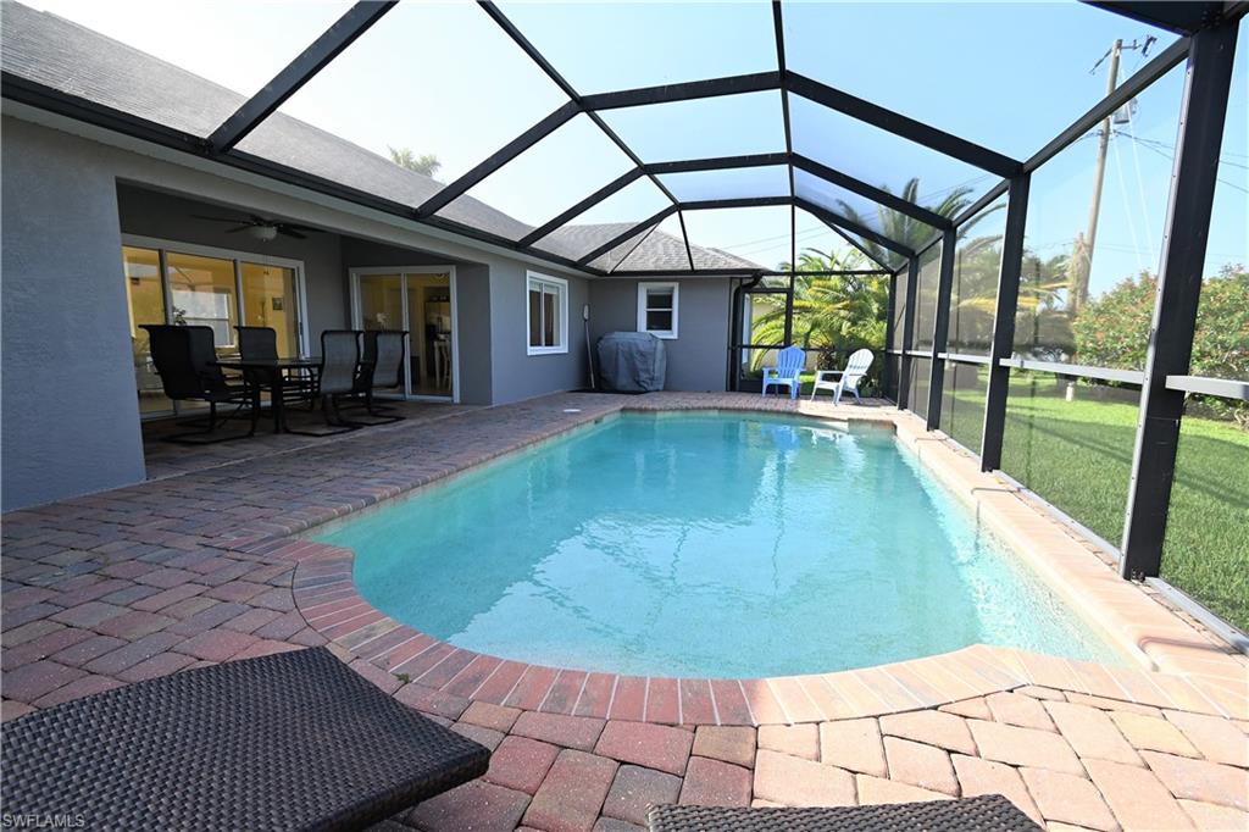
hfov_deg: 100.4
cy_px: 416
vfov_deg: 77.3
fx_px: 520
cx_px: 624
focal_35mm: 15
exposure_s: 1/250
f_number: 5.6
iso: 200
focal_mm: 10
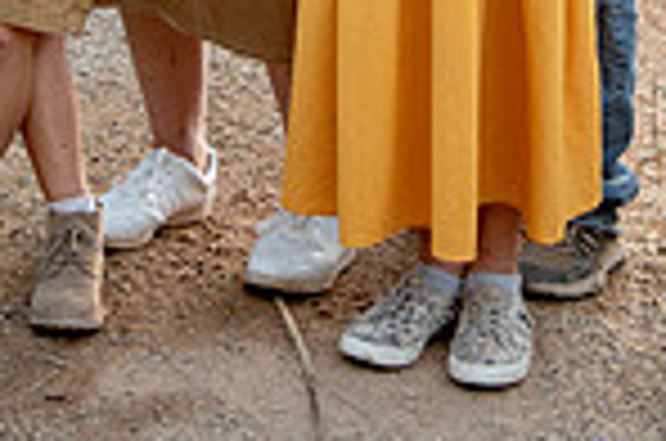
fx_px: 2252
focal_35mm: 122
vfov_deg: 10.1
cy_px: -540
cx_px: 328
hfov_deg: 16.8
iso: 640
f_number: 4
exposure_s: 1/250
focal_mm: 40
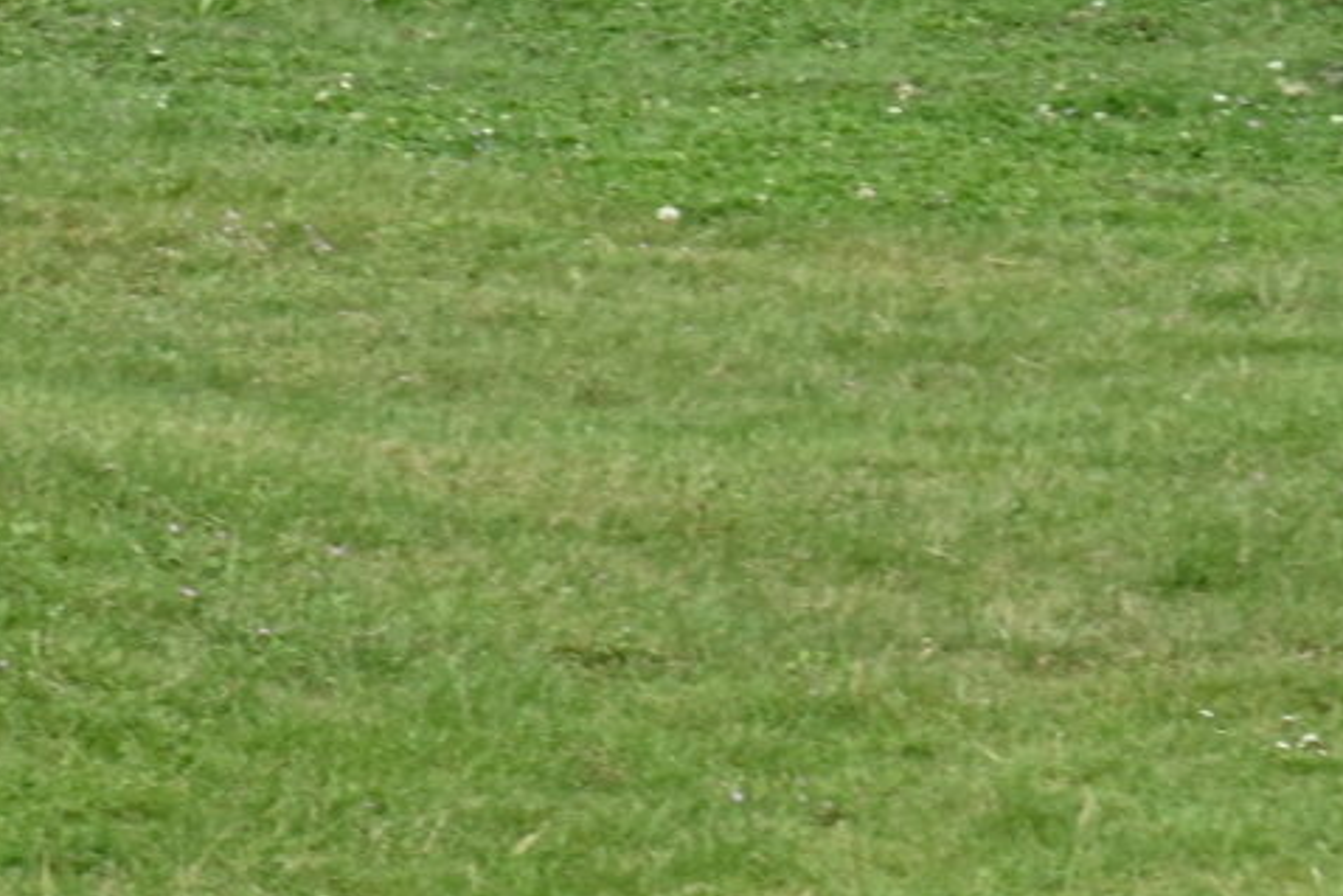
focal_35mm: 322
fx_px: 12015
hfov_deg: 6.2
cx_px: -1607
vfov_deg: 4.2
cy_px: -1090
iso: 320
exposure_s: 1/125
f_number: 20
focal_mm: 70
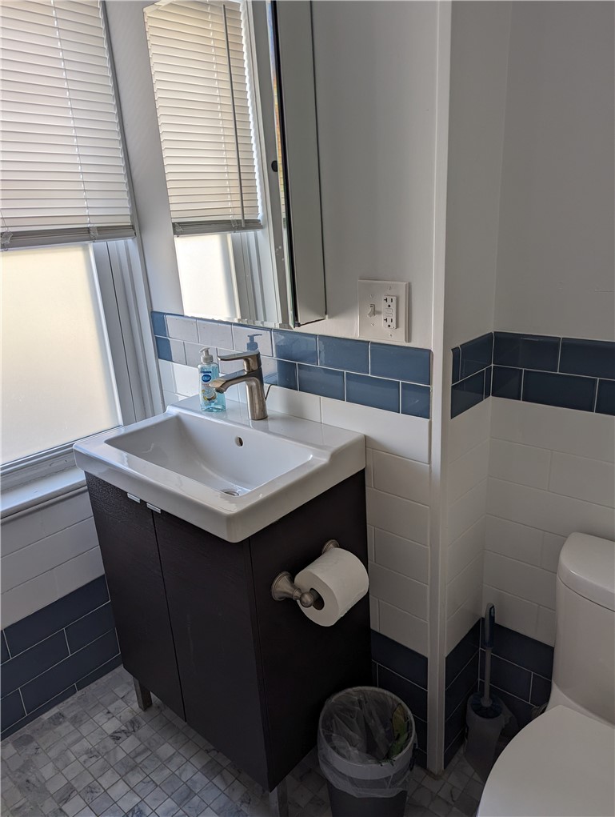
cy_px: 408
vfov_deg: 71.5
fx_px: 567
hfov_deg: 56.9
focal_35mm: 24
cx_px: 308
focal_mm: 6.81
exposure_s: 1/138
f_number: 1.85
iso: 34
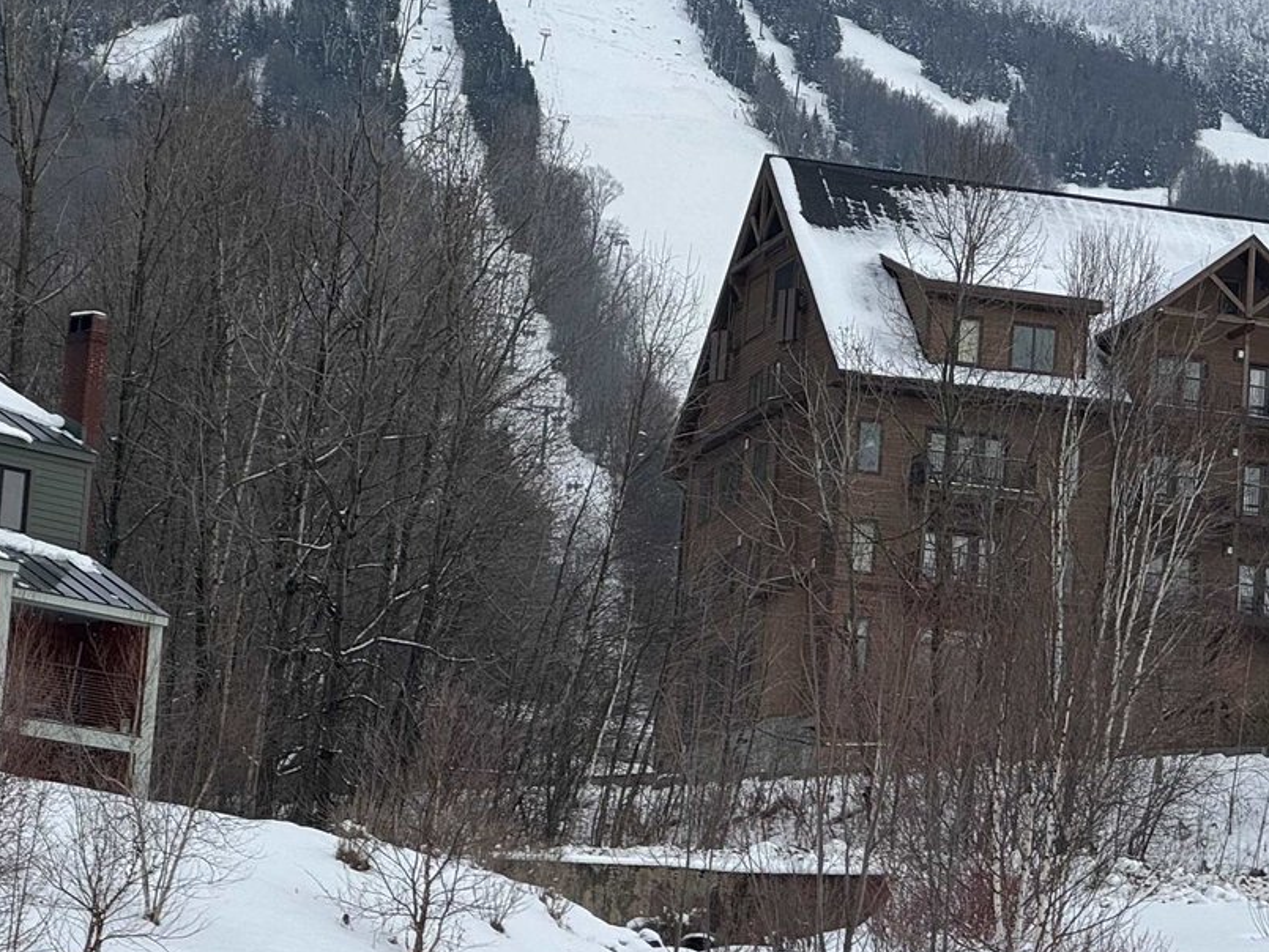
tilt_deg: +8.3
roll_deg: -3.8
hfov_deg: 12.9
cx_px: 876
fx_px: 5610
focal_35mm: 153
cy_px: 629
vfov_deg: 9.7
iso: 25
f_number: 2.8
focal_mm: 9
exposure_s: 1/135
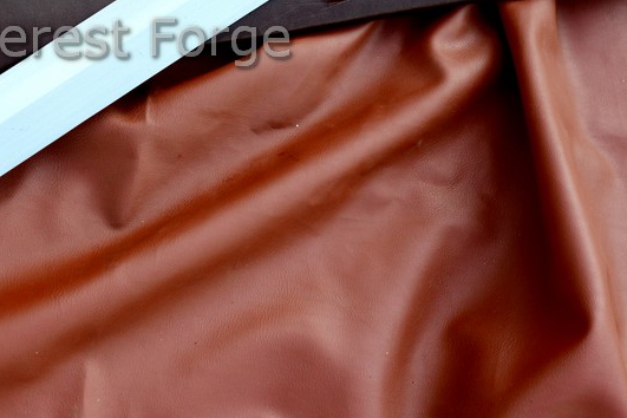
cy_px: 39
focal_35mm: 113
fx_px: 1968
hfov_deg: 17.9
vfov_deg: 12.0
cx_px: 117
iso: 280
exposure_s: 1/125
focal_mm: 50
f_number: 5.6
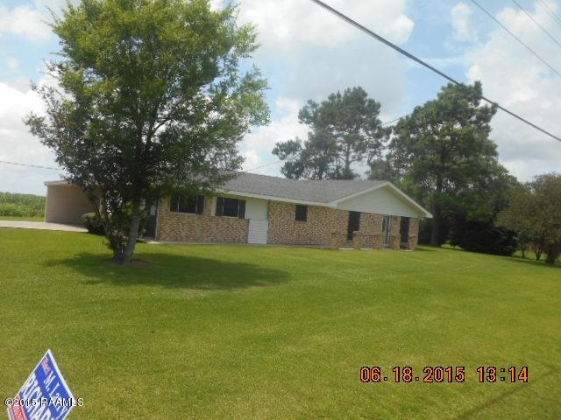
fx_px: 502
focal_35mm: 31
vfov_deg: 45.4
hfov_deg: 58.4
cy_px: 210
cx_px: 280
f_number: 3.6
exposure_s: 1/800
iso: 80
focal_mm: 5.5
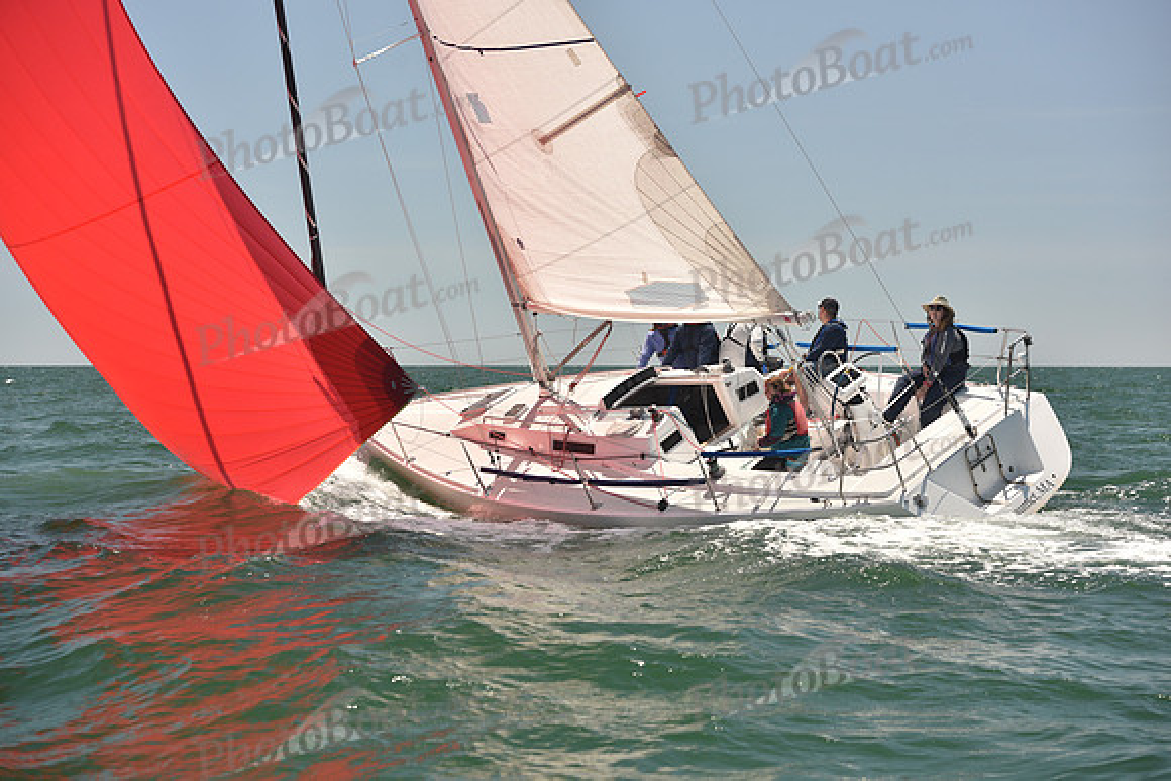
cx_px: 586
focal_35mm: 70
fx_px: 2277
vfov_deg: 19.5
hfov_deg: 28.8
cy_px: 390
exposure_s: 1/800
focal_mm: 70
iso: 250
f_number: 5
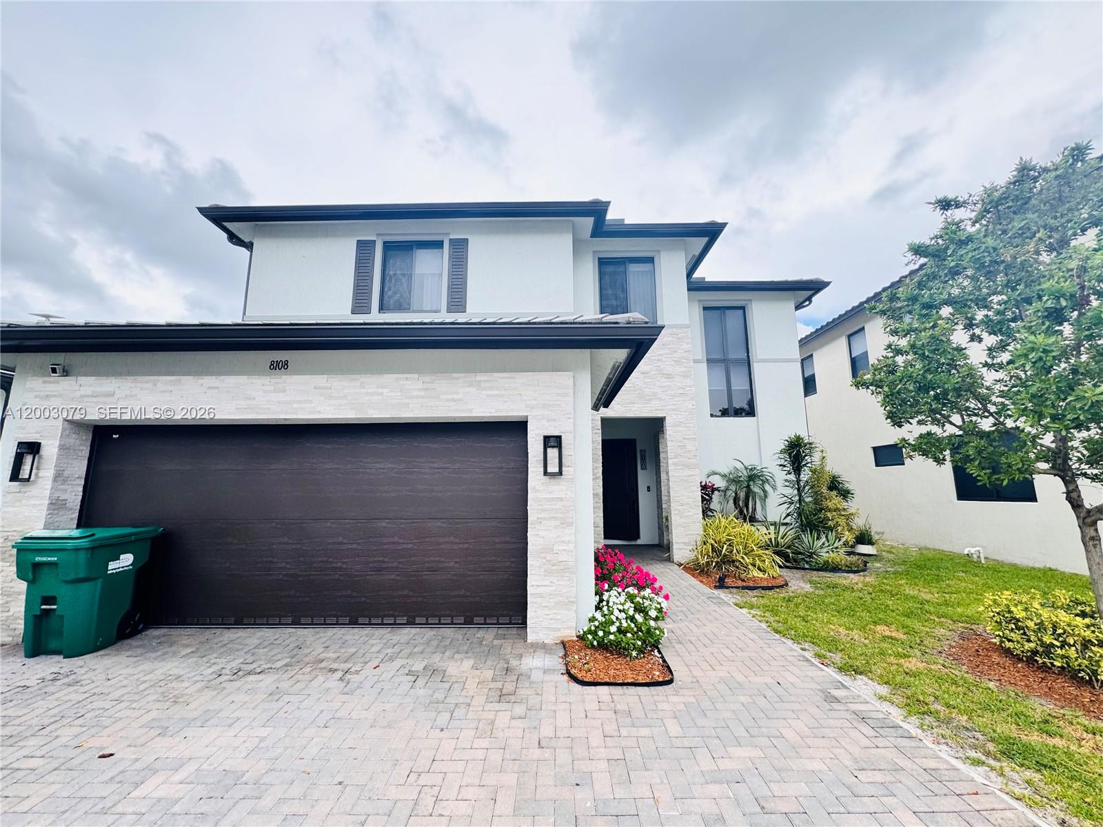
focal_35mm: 14
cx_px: 552
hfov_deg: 102.1
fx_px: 446
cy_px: 414
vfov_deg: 85.7
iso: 40
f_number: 2.2
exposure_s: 1/556
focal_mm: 2.22
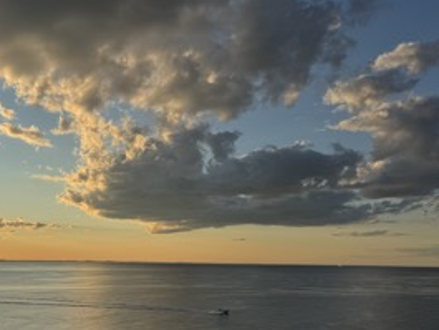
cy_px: 238
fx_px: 482
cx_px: 116
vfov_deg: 37.0
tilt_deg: +3.0
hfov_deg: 47.3
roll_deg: -1.3
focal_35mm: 38
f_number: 1.78
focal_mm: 6.76
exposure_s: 1/6410
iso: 80
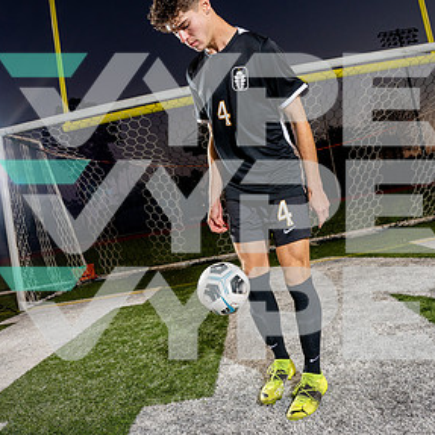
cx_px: 223
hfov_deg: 57.3
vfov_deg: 57.3
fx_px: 398
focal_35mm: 28
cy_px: 208
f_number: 8
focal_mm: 21
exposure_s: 1/250
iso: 800
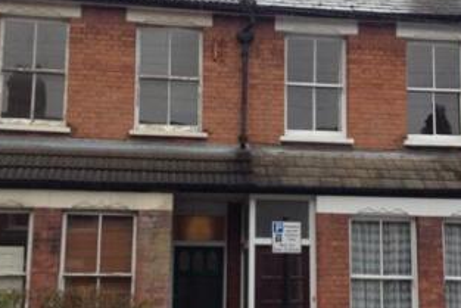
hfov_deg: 31.3
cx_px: 267
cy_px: 173
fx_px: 820
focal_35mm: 64
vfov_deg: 21.3
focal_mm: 3.3
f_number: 2.4
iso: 32
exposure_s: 1/119
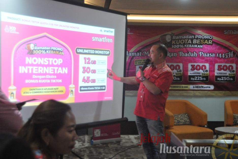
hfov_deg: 37.9
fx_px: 347
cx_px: 119
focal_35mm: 52
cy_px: 80
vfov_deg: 25.8
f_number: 5.6
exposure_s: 1/125
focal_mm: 35
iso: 2000
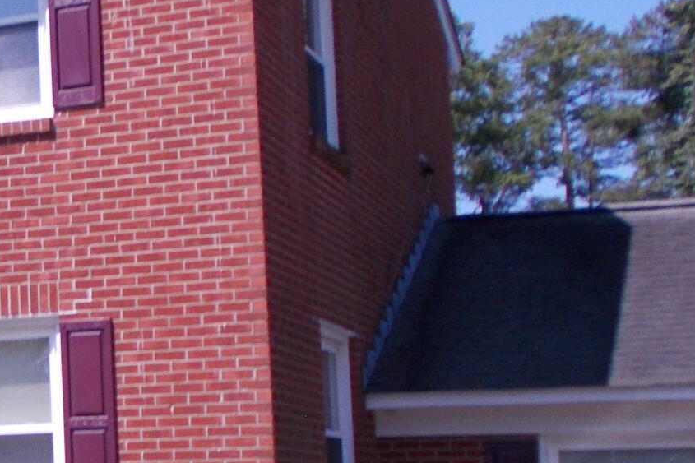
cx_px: -235
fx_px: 1853
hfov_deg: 19.4
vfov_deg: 14.2
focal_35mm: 96
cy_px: 263
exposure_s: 1/125
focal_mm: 4.6
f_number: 8
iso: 80
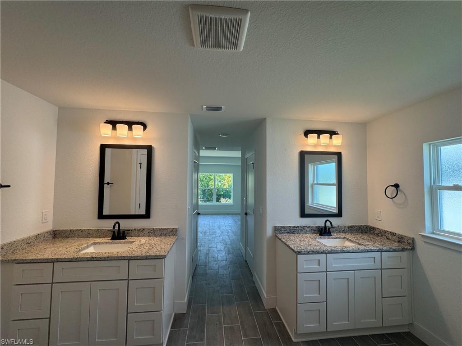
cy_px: 173
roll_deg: -0.6
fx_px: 187
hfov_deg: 102.1
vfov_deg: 85.7
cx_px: 231
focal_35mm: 14
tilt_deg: +3.0
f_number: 2.2
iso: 64
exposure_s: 1/120
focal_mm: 2.22
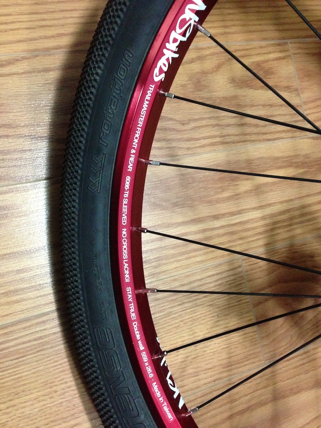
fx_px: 408
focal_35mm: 33
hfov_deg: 42.9
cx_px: 160
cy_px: 214
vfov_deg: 55.4
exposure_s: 1/15
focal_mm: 4.13
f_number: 2.4
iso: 640
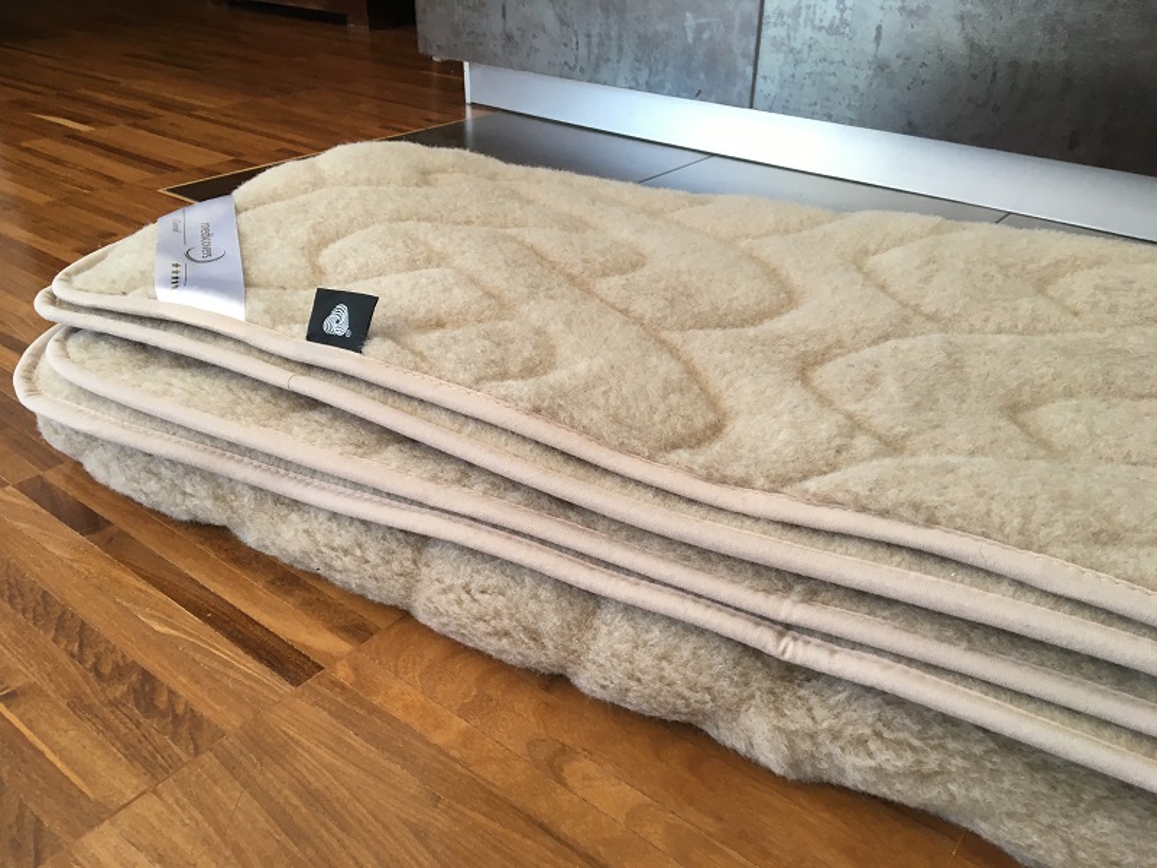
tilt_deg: -31.5
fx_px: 969
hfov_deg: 61.7
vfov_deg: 48.2
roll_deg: -0.9
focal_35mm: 29
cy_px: 434
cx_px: 578
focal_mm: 4.15
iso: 80
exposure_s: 1/33
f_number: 2.2
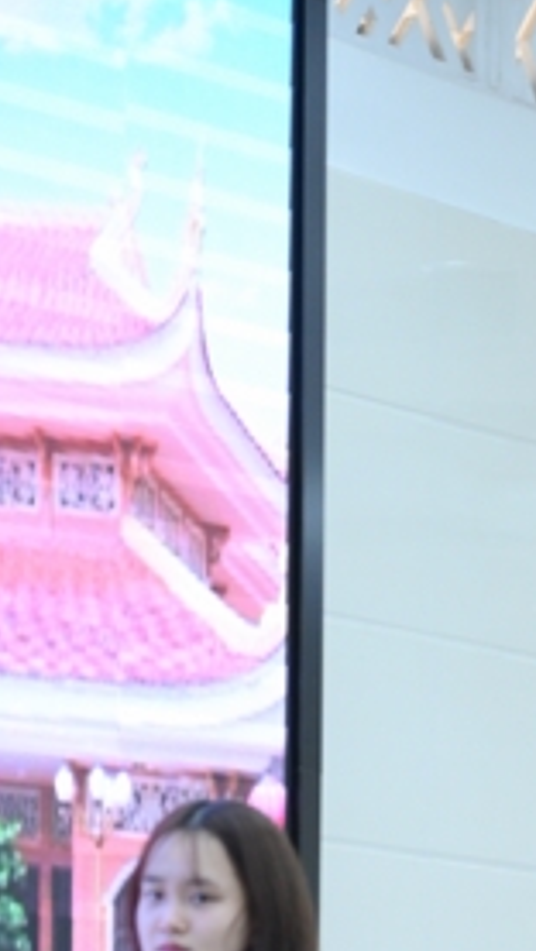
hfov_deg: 4.1
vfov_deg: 7.3
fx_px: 7447
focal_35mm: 295
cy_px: 1068
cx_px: 567
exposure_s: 1/100
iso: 2500
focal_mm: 120
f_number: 4
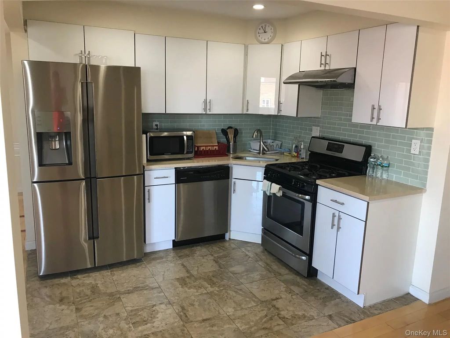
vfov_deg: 49.7
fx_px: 364
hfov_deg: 63.4
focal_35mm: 28
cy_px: 169
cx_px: 225
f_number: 1.8
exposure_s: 1/30
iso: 40
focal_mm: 3.99
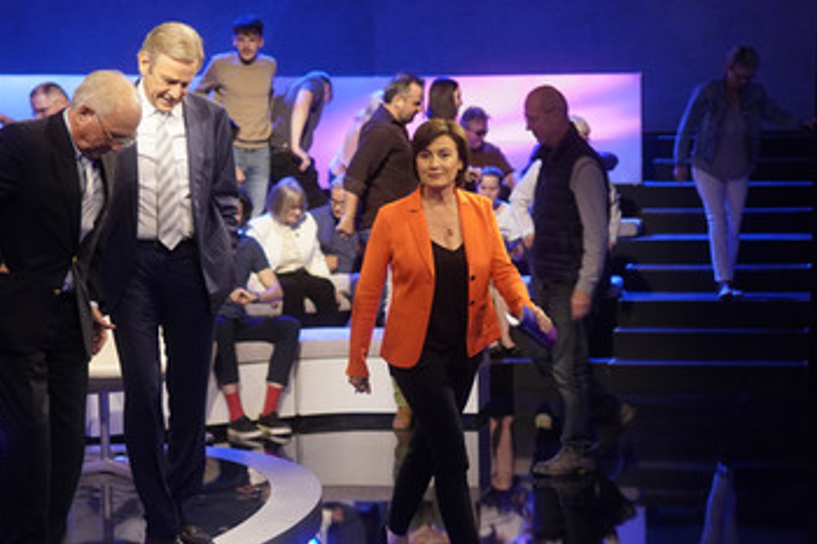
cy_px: 315
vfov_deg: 23.3
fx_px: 1316
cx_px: 326
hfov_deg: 34.4
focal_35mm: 58
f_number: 1.4
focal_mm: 30
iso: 640
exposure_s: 1/125
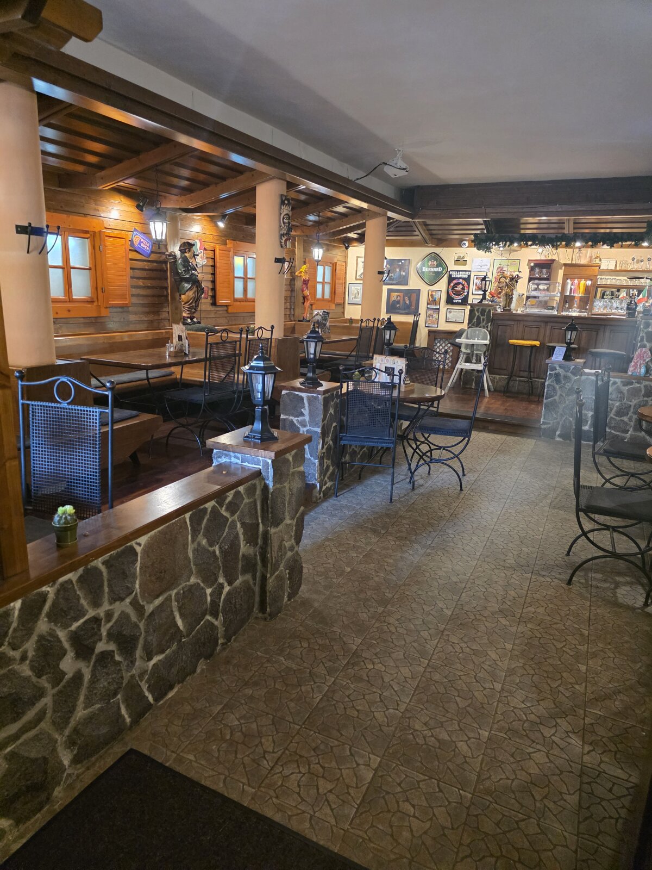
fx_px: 578
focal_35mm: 23
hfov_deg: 58.9
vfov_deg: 73.9
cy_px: 435
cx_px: 326
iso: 1600
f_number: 1.7
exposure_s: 1/100
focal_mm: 6.3
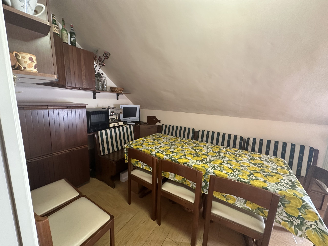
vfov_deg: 85.7
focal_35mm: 14
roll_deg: -2.6
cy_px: 123
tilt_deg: -9.9
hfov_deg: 102.1
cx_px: 164
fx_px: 133
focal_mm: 2.22
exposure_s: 1/50
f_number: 2.2
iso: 320
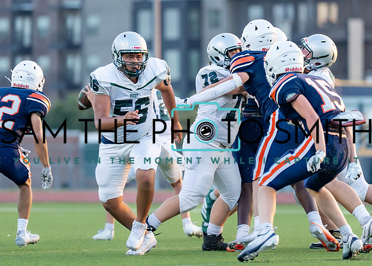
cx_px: 191
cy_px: 116
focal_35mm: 442
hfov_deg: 4.6
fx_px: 4666
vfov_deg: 3.3
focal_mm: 200
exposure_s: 1/1250
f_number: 2.8
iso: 640
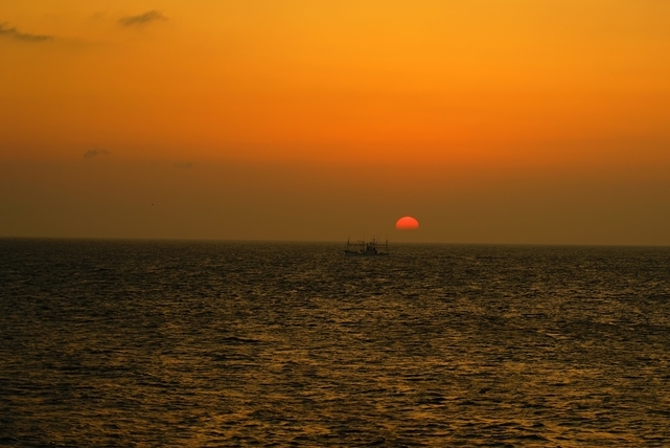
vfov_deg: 10.5
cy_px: 187
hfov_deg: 15.6
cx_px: 416
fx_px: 2439
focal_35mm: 131
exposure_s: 1/160
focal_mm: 105
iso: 100
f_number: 5.6
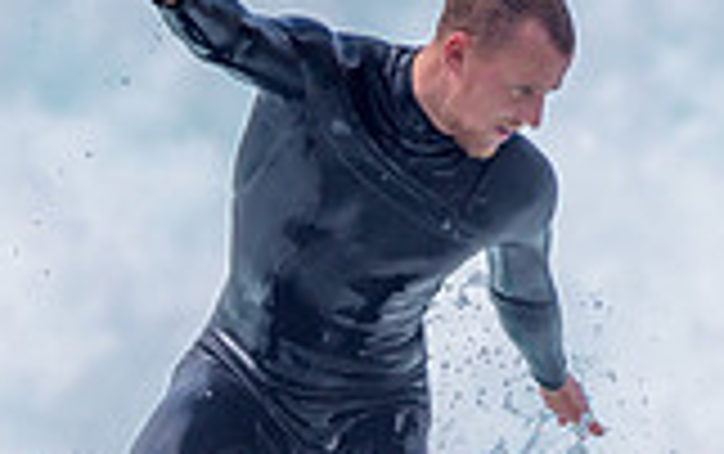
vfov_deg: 0.6
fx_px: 44442
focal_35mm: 2250
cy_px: 617
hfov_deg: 0.9
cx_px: 150
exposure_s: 1/2000
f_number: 5.6
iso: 125
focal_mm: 500
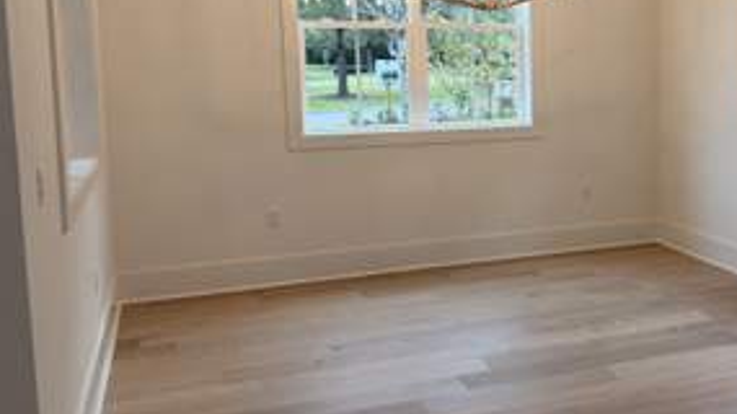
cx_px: 595
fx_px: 859
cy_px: 141
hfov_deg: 44.1
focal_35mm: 44
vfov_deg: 26.9
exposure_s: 1/120
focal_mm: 6.76
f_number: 1.78
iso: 64
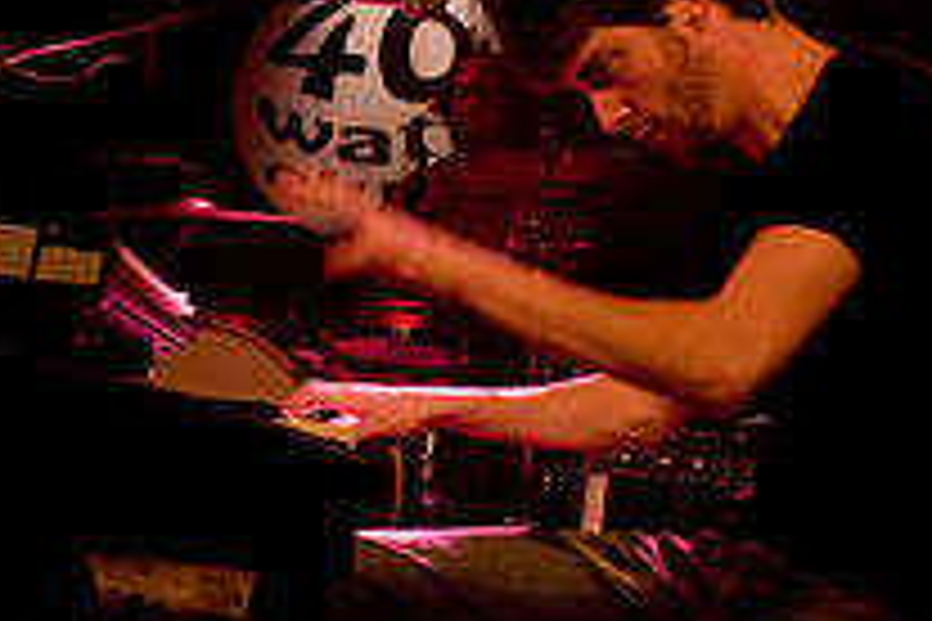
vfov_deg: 16.2
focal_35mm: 84
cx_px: 45
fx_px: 2174
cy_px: 214
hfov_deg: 23.4
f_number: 2.8
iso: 1250
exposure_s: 1/80
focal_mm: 20
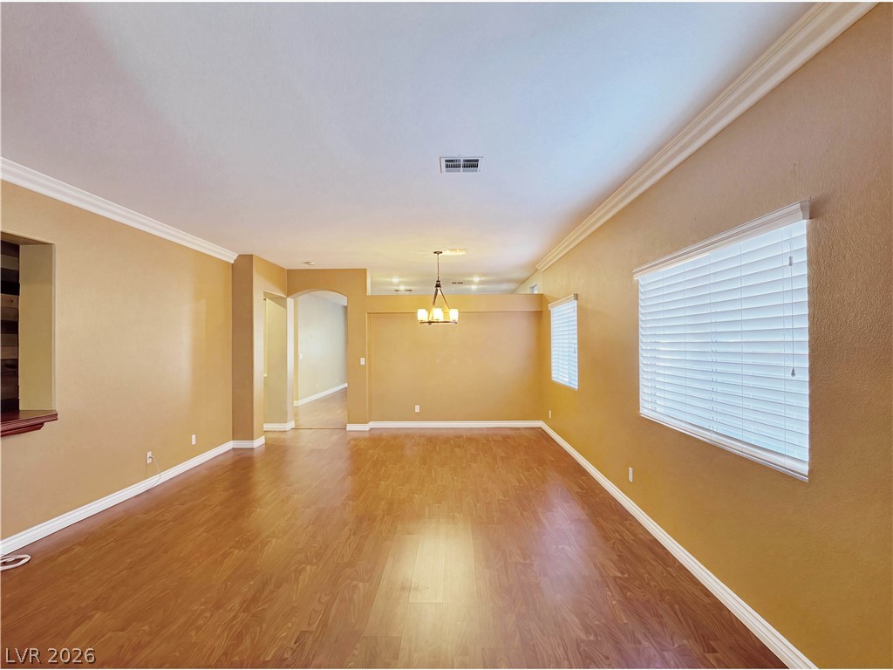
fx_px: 619
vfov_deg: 56.8
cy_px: 335
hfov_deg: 71.6
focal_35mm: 24
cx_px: 446
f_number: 1.78
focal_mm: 6.76
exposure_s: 1/60
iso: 500
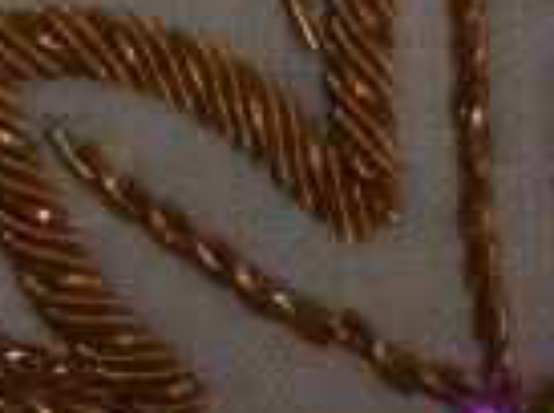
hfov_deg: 11.0
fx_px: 2873
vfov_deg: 7.1
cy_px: -956
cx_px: 489
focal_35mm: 180
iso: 100
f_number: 3.3
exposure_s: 1/60
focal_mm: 4.3
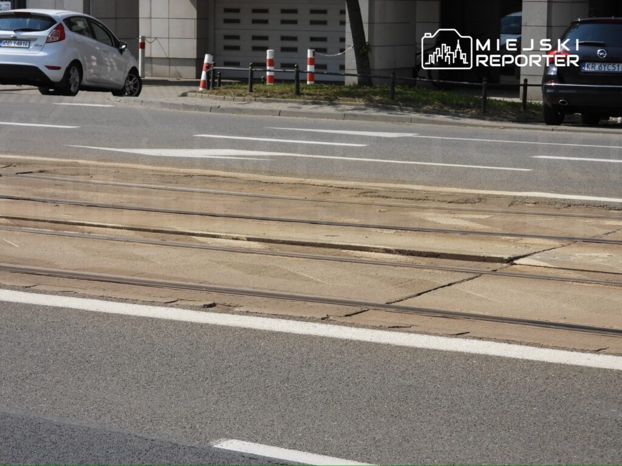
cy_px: 233
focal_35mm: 97
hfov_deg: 20.2
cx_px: 311
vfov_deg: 15.2
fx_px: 1743
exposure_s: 1/1000
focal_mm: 17.5
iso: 100
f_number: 3.5
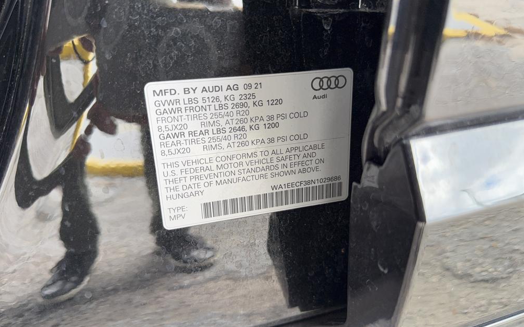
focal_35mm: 26
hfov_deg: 70.4
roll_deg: +2.5
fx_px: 371
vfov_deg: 47.6
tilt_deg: -23.0
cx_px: 258
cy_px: 174
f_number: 1.78
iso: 100
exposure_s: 1/192
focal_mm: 6.76
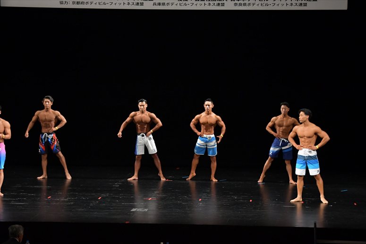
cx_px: 183
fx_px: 1291
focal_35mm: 127
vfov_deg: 10.8
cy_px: 122
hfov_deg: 16.1
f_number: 5.6
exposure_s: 1/400
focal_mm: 85
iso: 3200
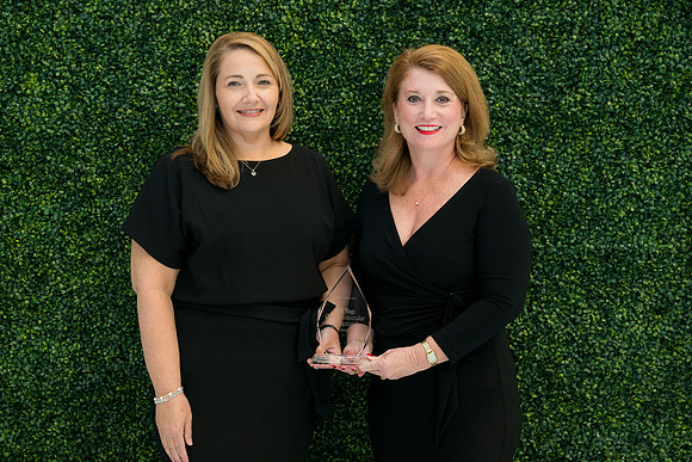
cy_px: 231
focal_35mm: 53
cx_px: 346
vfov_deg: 25.5
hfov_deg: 37.5
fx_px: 1019
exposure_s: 1/160
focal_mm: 53
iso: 400
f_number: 5
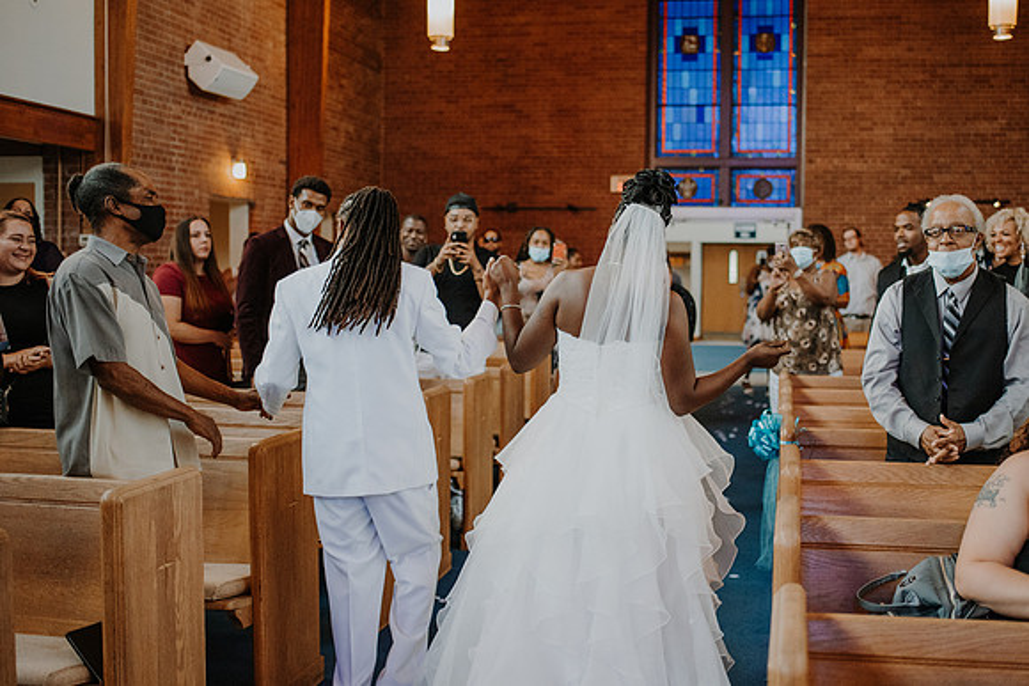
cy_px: 343
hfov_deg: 47.2
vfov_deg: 32.6
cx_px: 582
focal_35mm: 41
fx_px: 1175
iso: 3200
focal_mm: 35
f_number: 1.8
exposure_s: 1/1250
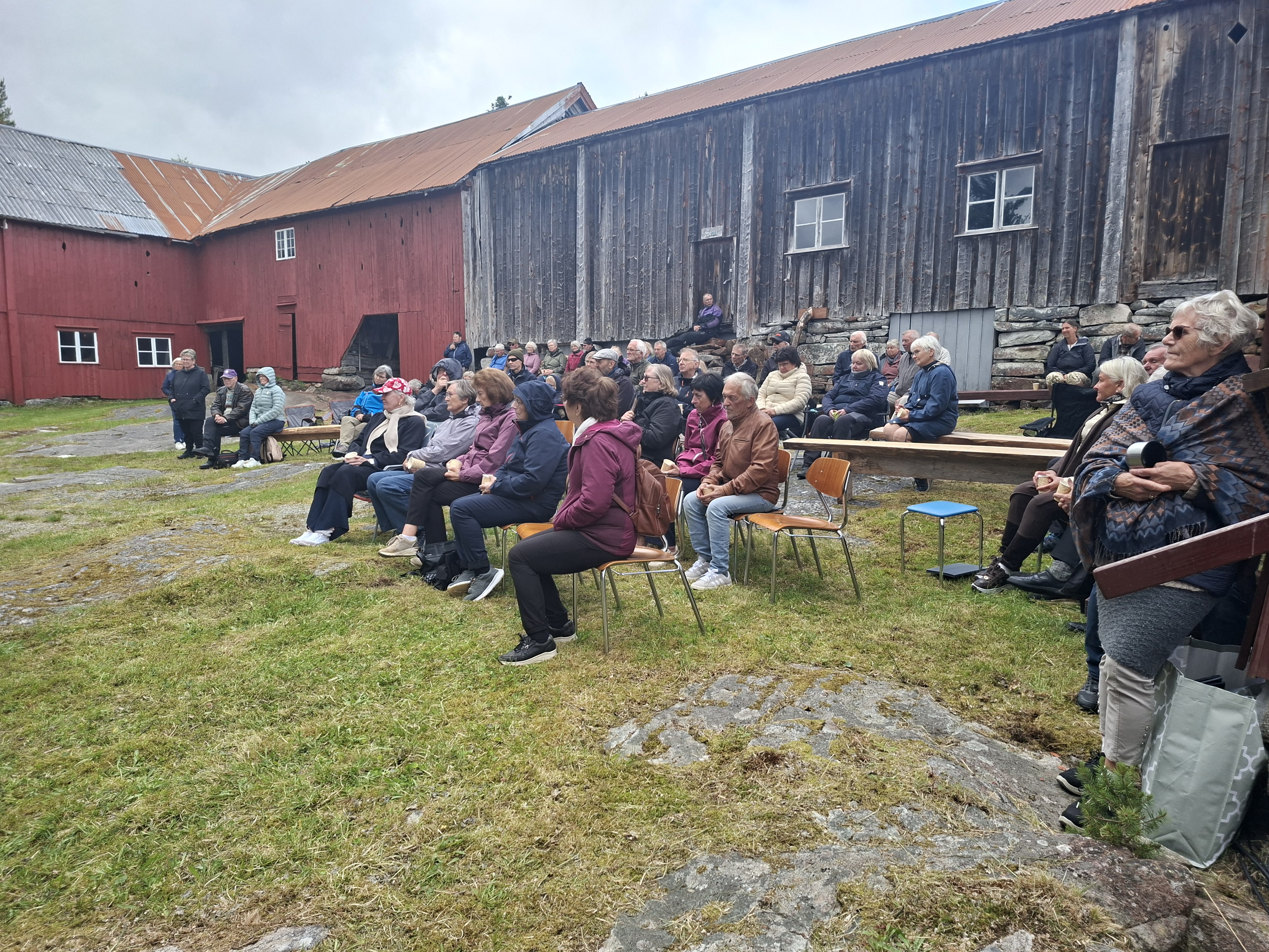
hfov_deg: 73.9
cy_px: 476
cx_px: 634
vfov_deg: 58.9
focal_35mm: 23
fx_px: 843
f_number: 1.8
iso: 50
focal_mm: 5.54
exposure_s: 1/671
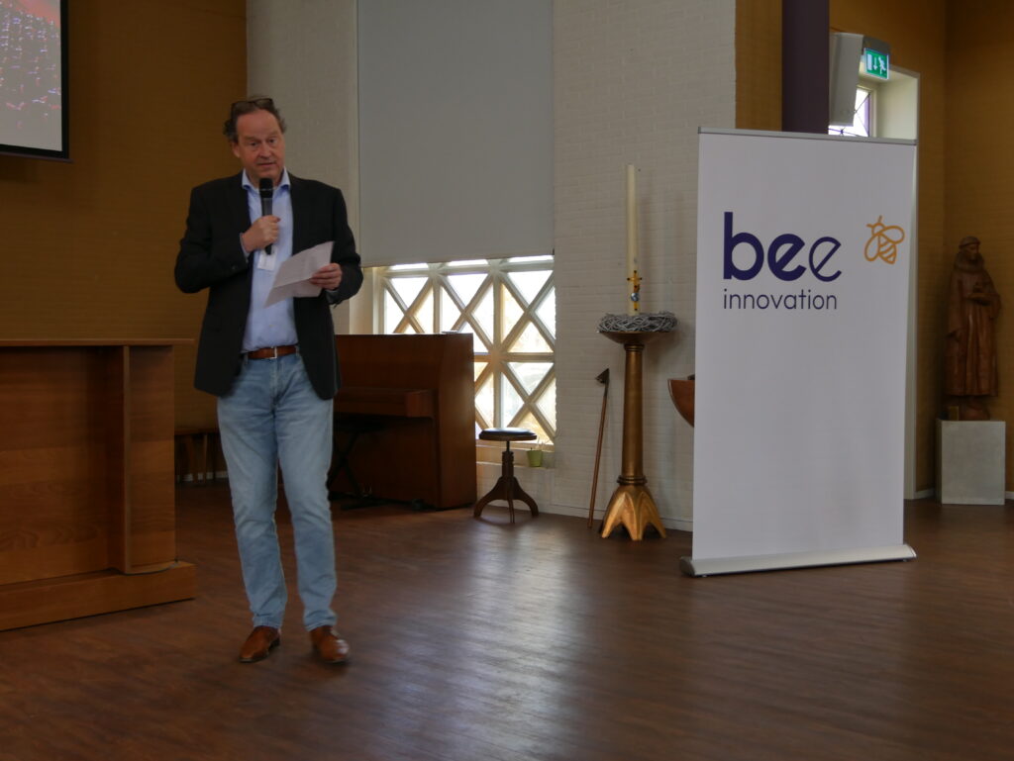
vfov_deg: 34.4
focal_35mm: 42
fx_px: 1231
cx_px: 507
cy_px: 380
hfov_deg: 44.8
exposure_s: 1/60
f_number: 4
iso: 400
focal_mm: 21
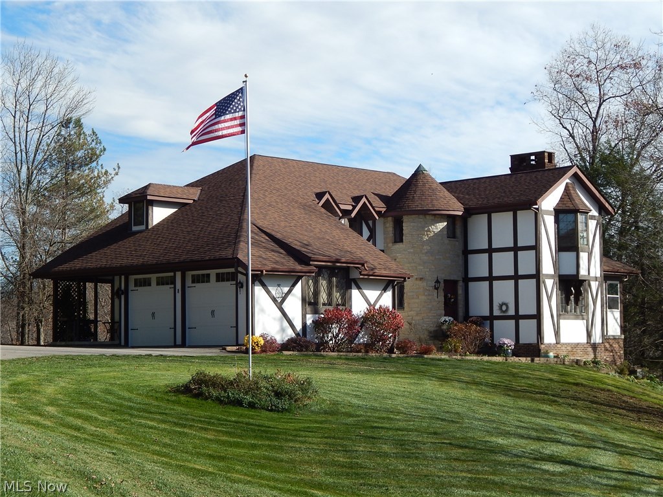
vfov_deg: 21.3
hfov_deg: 28.2
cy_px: 248
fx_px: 1322
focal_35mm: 69
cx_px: 332
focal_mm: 12.3
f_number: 4.1
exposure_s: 1/800
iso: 125
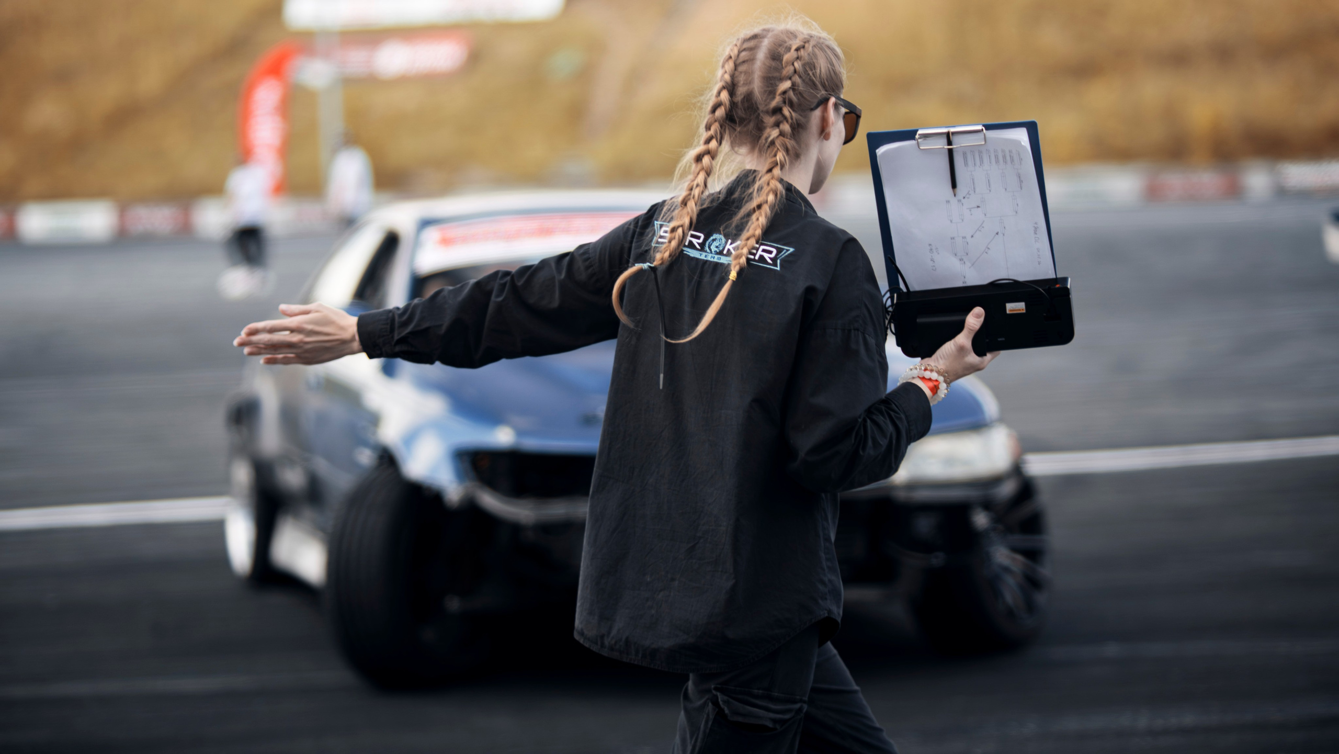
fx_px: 3162
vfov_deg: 13.6
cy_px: 339
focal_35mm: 89
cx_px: 670
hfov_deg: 23.9
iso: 100
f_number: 1.8
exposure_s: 1/250
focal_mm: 85
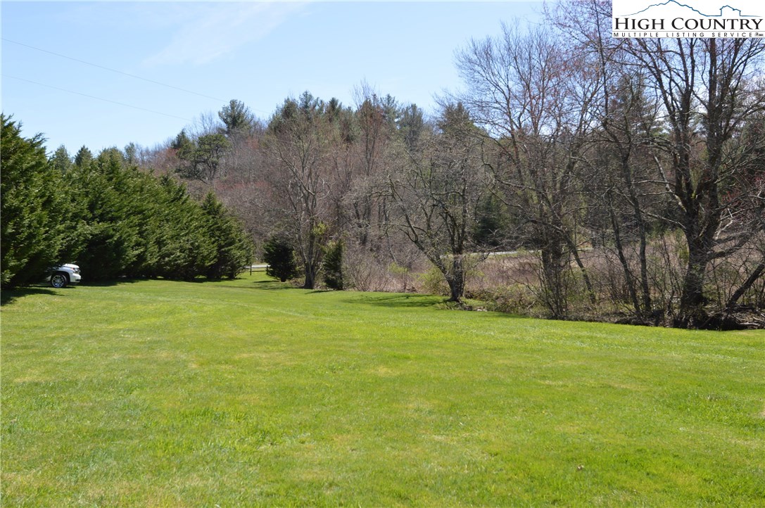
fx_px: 828
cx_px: 382
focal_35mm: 39
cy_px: 254
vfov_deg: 34.1
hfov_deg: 49.6
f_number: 6.3
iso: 100
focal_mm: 26
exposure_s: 1/200
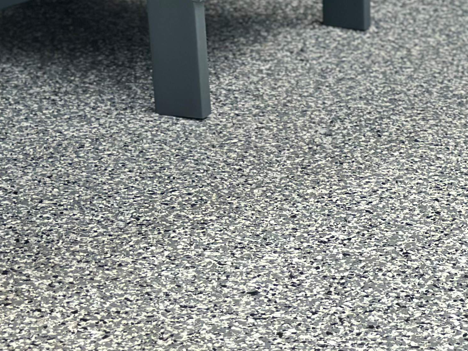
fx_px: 1771
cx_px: 382
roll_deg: -1.3
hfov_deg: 15.0
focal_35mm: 131
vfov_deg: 11.2
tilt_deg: -14.2
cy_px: -20
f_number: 1.78
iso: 100
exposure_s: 1/3731
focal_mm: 6.86
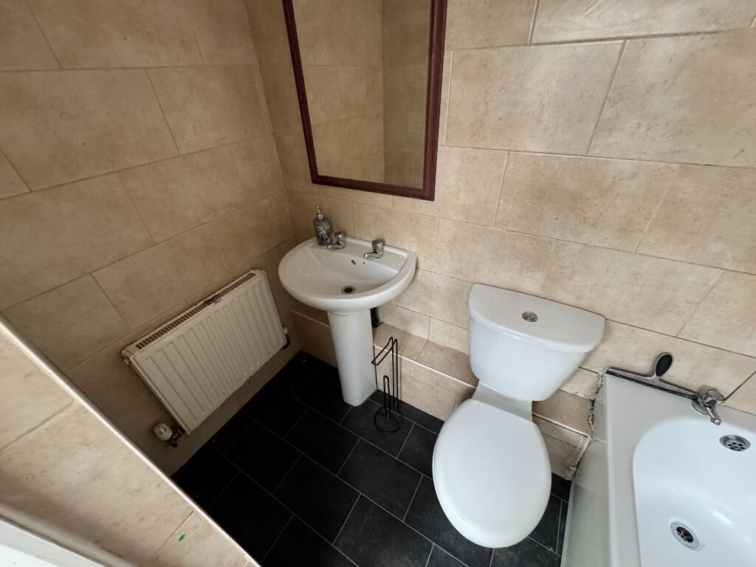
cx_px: 378
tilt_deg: -36.0
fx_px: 306
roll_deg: +4.1
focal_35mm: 14
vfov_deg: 85.7
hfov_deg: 102.1
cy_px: 284
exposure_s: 1/81
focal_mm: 2.22
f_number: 2.2
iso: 320
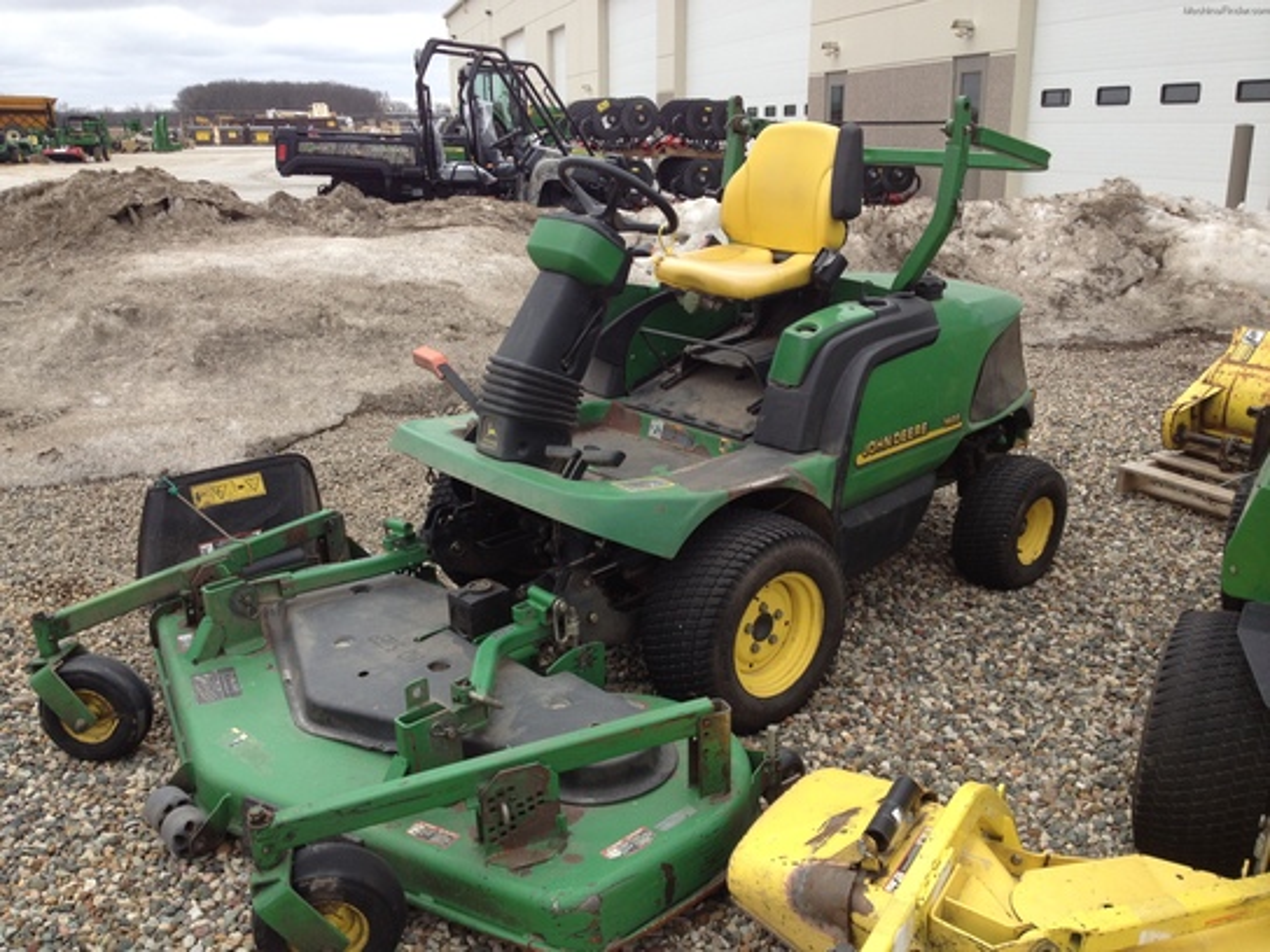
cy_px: 476
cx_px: 635
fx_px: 1284
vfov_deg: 40.7
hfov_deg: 52.6
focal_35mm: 35
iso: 64
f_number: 2.4
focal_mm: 4.28
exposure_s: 1/332
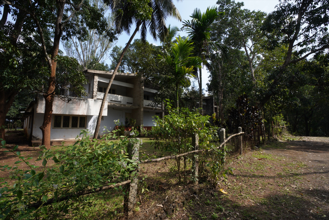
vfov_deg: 73.8
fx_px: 146
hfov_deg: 96.7
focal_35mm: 16
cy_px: 110
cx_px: 164
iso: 800
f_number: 16
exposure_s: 1/250
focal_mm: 16
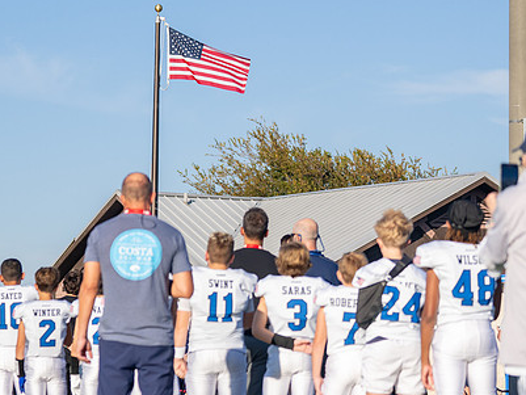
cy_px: 101
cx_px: 198
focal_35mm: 144
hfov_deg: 13.7
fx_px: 2189
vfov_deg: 10.3
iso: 320
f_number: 2.8
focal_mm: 70
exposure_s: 1/5000
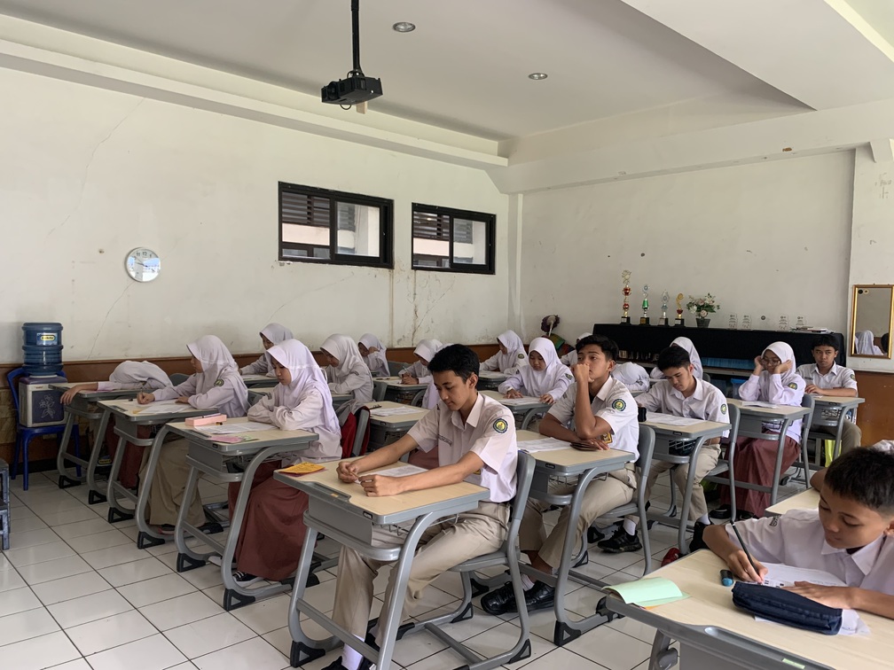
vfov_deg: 53.1
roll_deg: -1.9
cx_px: 447
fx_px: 671
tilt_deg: -2.1
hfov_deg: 67.3
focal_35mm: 26
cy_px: 335
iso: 200
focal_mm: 4.25
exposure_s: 1/60
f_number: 1.8
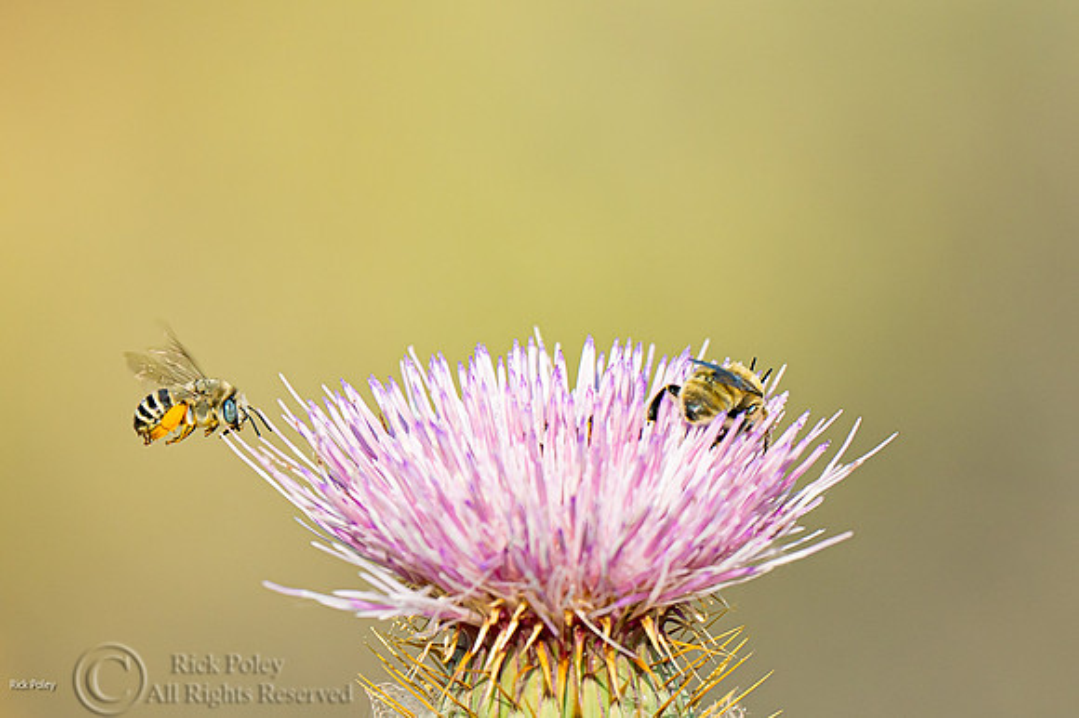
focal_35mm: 1168
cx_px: 700
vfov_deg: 1.2
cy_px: 359
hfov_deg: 1.8
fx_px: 34982
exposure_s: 1/2000
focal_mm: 600
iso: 800
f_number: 7.1
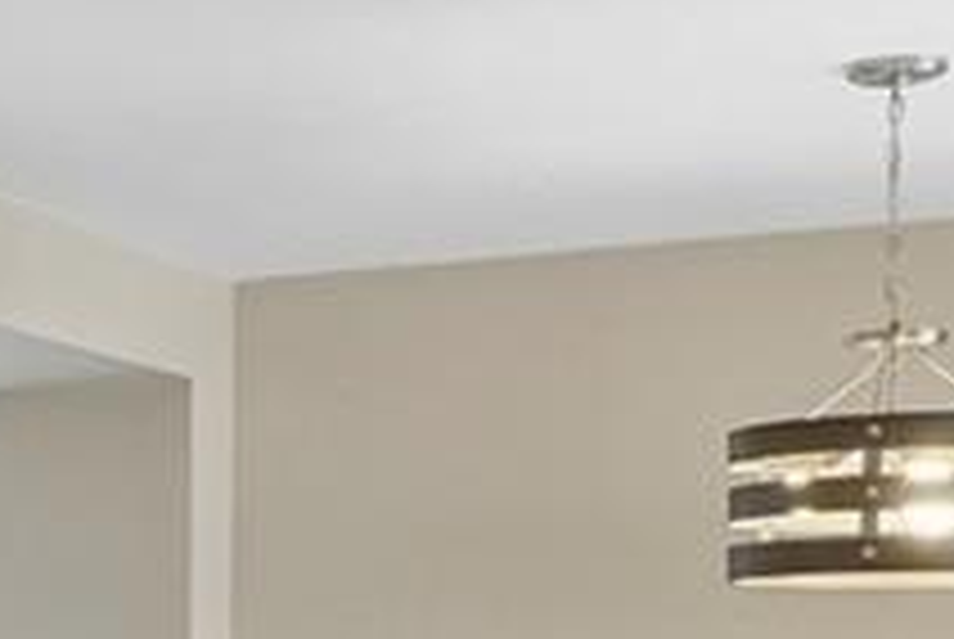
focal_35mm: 113
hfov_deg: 15.3
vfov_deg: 11.9
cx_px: -814
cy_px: 760
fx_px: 2999
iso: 800
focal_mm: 10
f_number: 8
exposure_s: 1/5
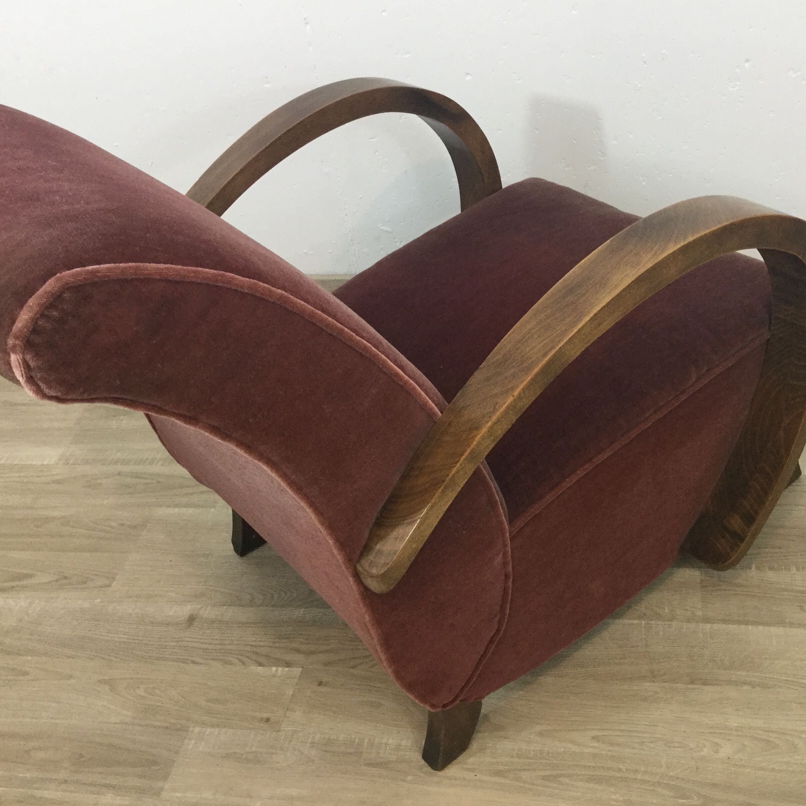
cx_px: 520
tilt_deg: -38.0
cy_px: 401
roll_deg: +3.7
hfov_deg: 44.4
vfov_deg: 44.9
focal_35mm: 37
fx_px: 975
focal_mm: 3.3
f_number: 2.4
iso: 125
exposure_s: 1/33
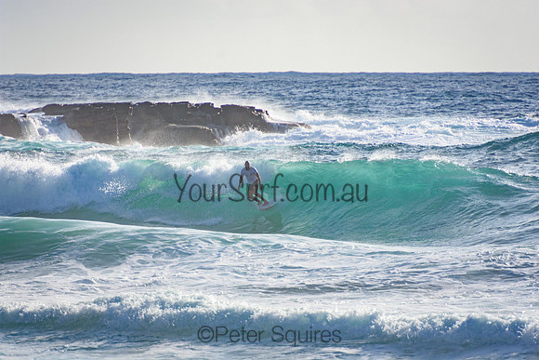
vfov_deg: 2.3
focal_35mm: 600
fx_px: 8985
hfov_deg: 3.4
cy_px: 180
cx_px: 270
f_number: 5.6
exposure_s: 1/2000
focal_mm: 400
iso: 280
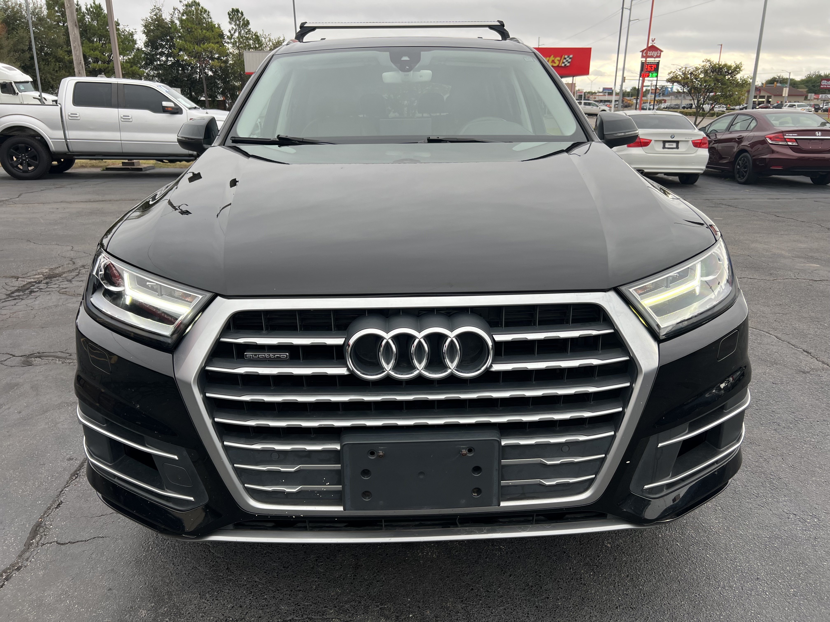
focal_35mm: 26
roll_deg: -0.4
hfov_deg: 67.3
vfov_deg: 53.1
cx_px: 415
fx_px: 623
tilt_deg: -19.2
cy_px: 311
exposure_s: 1/383
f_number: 1.5
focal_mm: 5.7
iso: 50
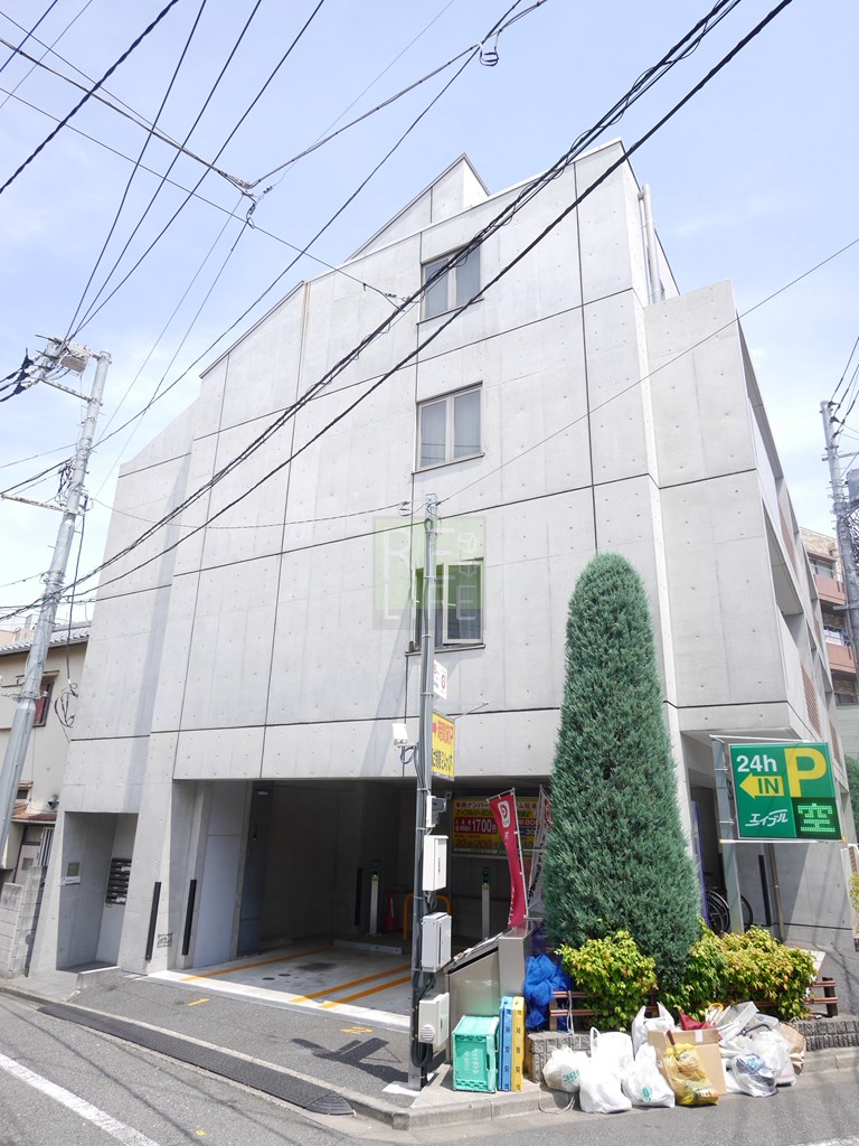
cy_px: 573
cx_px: 430
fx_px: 728
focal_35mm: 22
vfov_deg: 76.4
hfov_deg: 61.1
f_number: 6.3
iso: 160
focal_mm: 11
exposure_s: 1/250
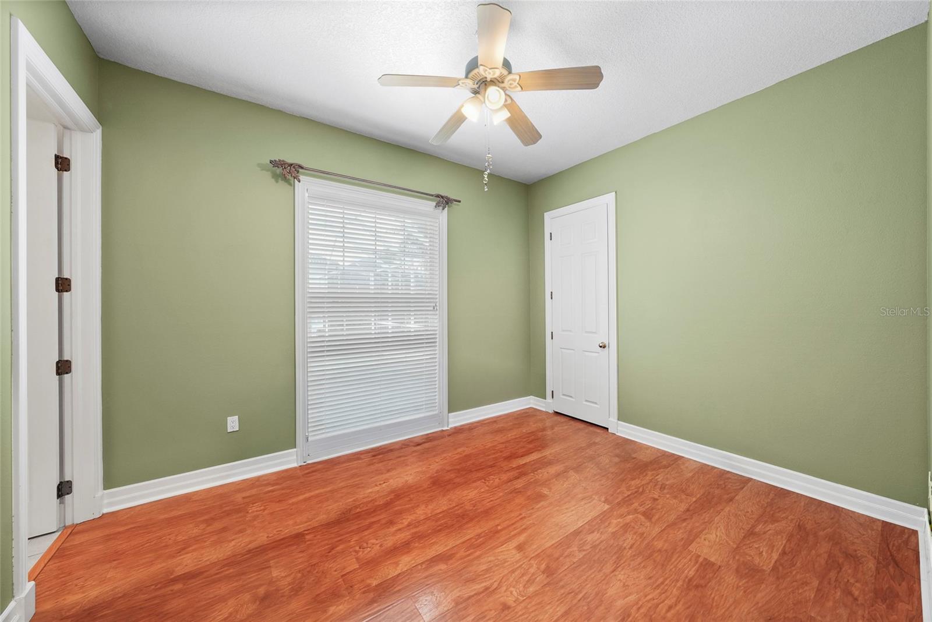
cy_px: 311
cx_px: 466
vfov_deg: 90.1
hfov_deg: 112.6
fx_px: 311
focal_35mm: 12
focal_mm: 12
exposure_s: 1/1.67
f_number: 7.1
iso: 800
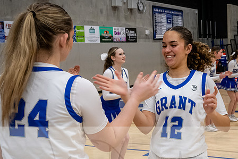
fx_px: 384
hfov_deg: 33.2
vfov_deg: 23.4
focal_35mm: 58
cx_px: 199
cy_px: 86
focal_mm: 29.5
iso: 4000
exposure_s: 1/200
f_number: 5.6
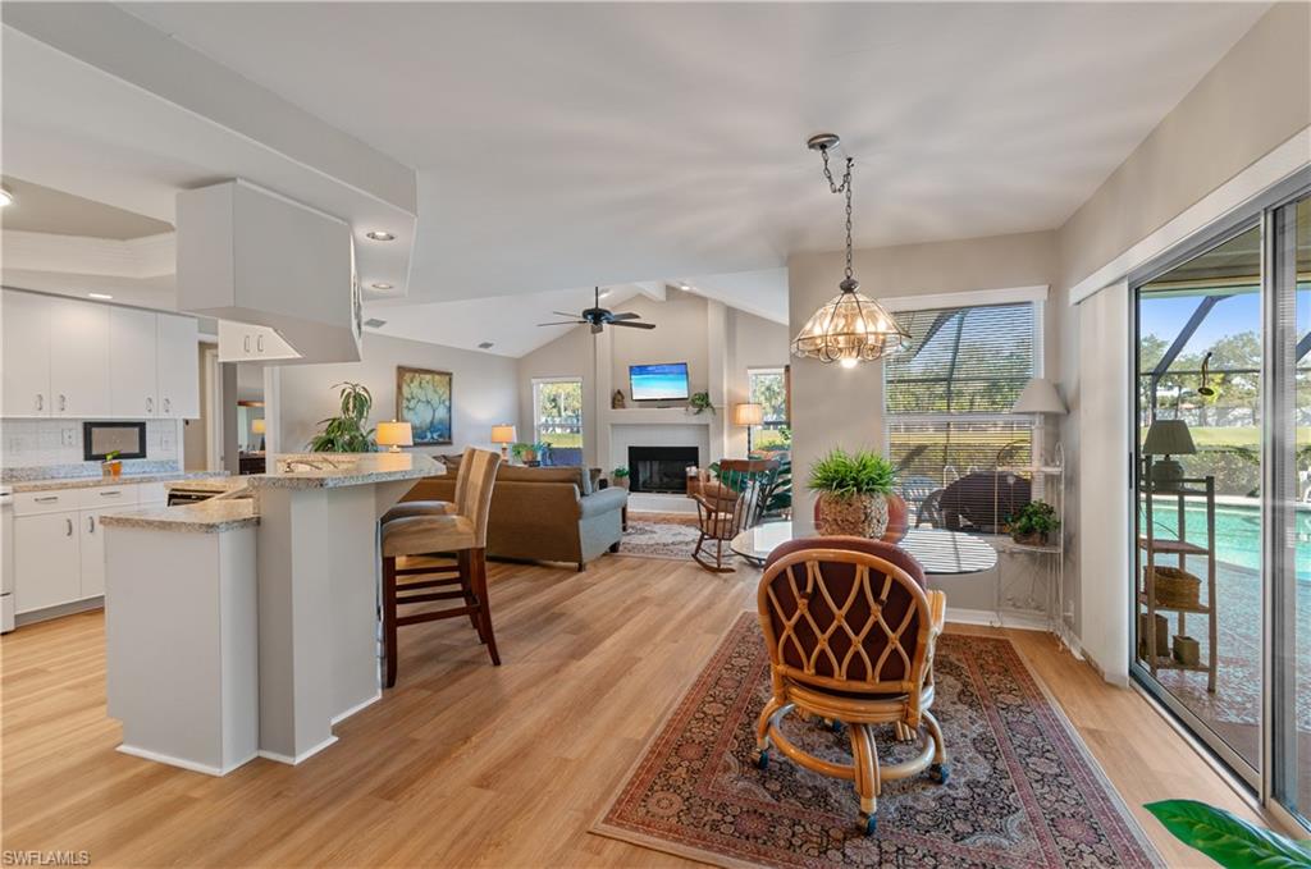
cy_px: 434
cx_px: 656
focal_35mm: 15
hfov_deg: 100.5
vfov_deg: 77.1
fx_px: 545
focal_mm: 10
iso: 200
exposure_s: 1/2
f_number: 8
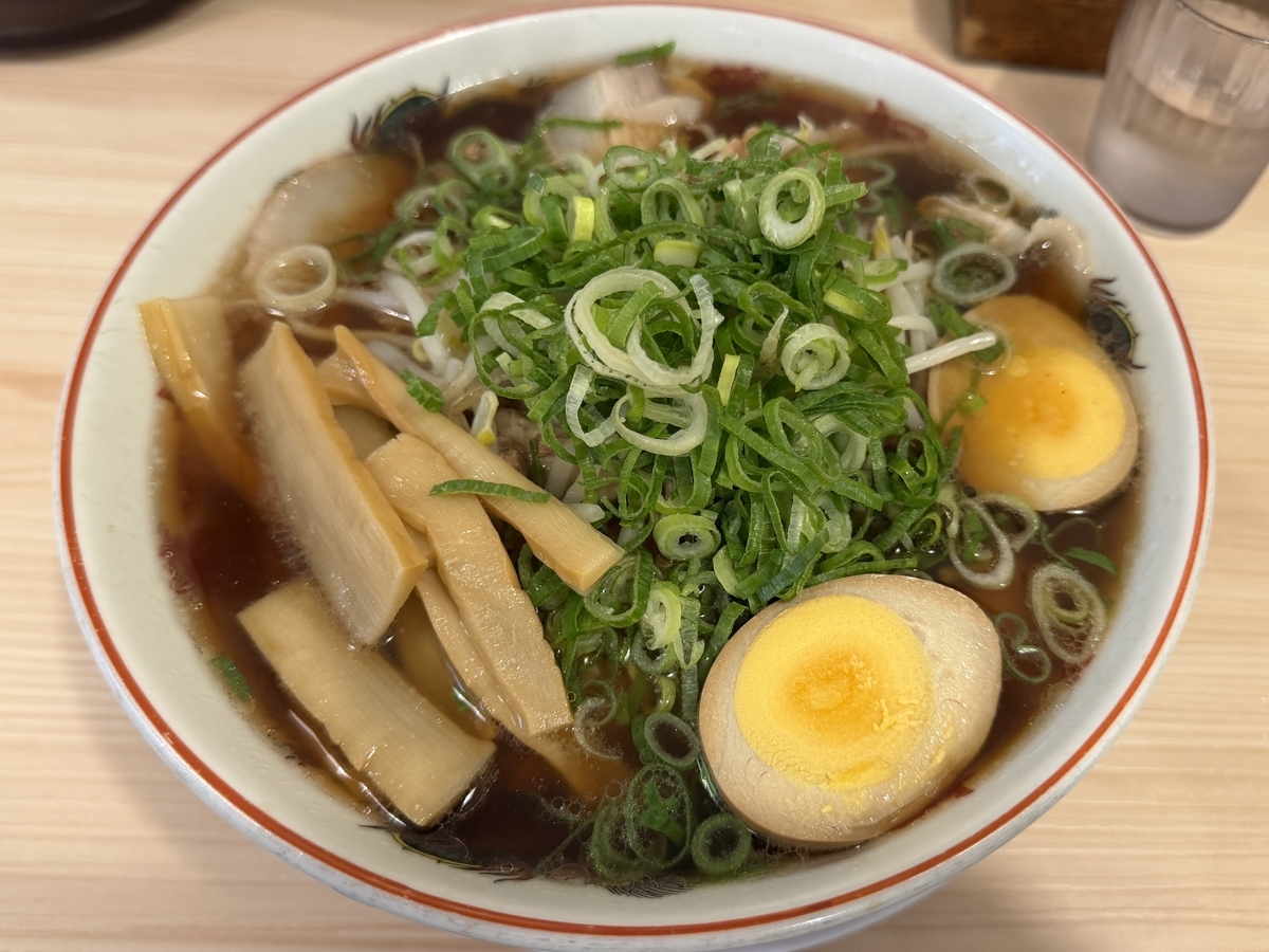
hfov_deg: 71.6
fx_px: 880
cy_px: 476
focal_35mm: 24
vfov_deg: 56.8
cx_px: 634
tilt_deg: -58.6
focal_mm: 6.76
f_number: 1.78
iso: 200
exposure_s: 1/50
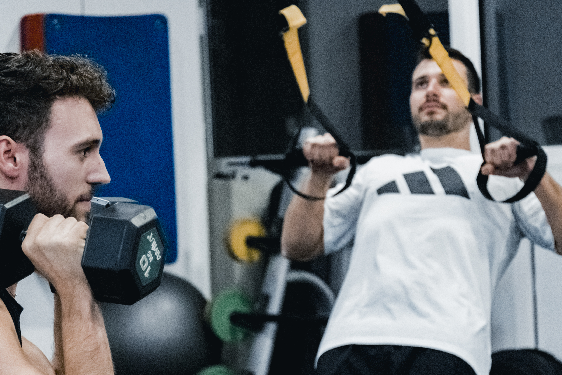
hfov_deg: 15.1
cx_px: 281
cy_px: 192
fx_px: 2123
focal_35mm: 136
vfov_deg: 10.1
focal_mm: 74
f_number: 5.6
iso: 6400
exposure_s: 1/100
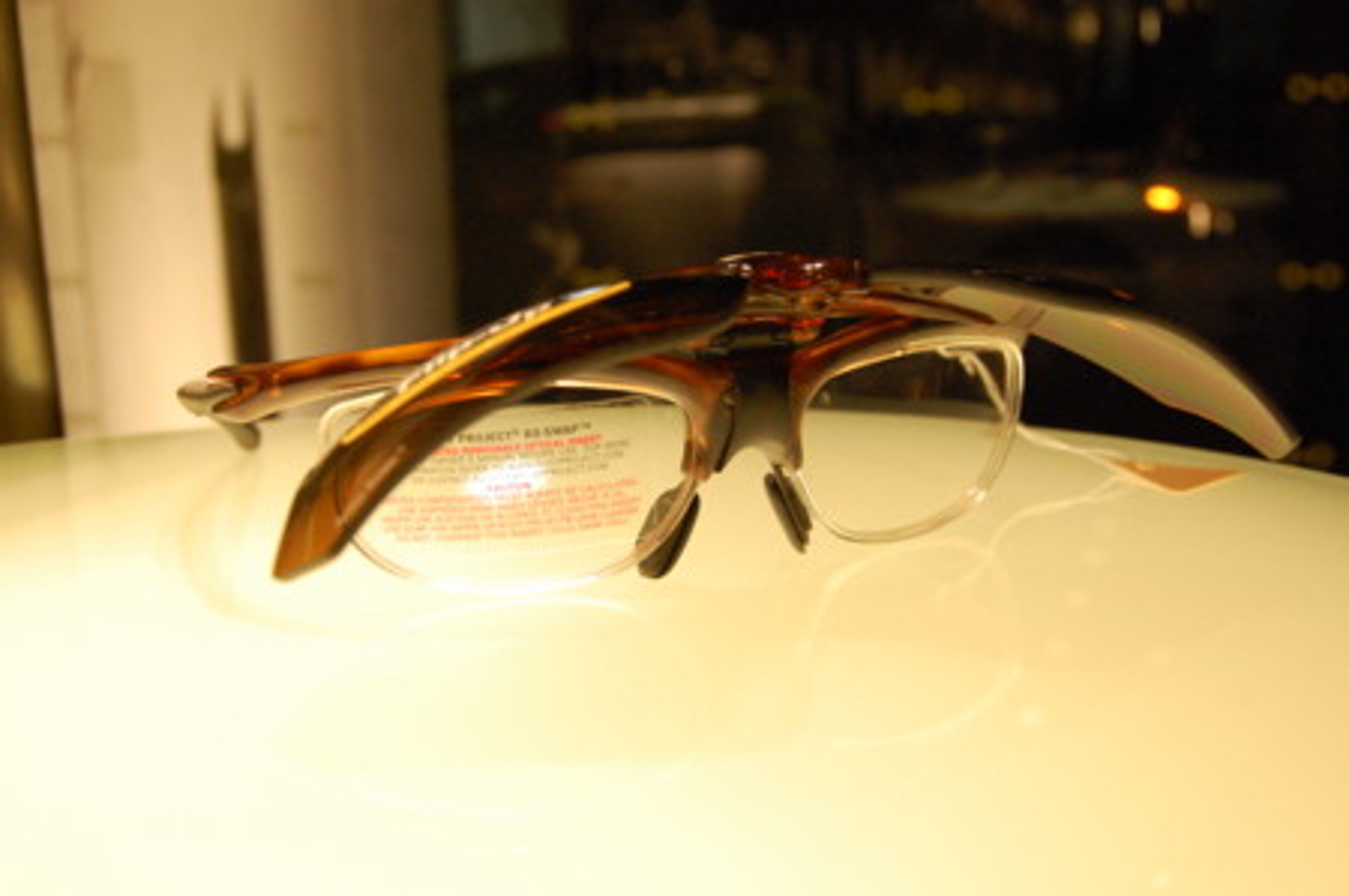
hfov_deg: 46.4
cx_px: 674
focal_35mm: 42
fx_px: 1572
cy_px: 448
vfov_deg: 31.8
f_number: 8
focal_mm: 28
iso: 1600
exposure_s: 1/50
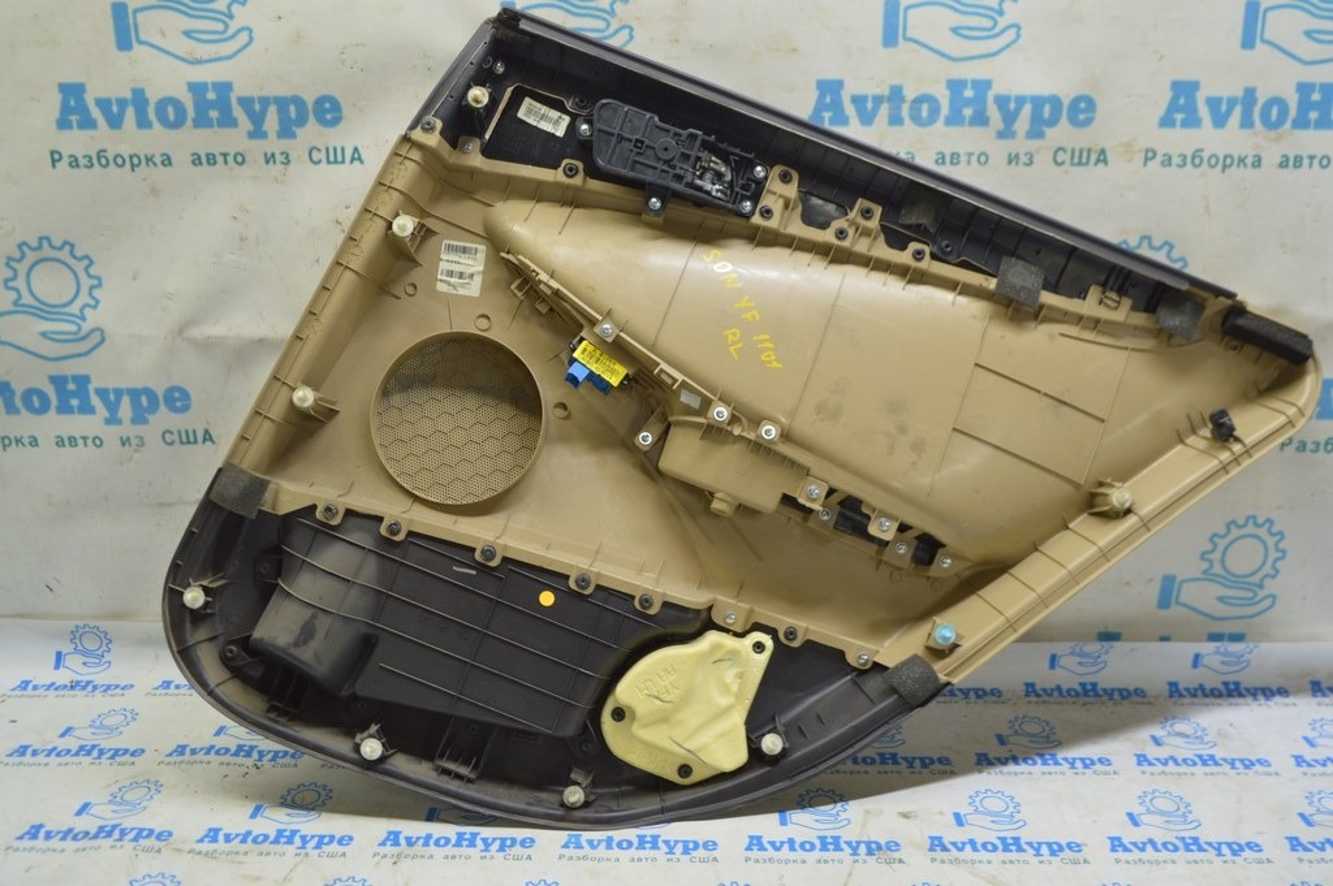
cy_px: 443
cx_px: 666
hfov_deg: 62.0
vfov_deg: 43.5
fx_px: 1110
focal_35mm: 30
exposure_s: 1/20
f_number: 5.6
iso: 400
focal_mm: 20
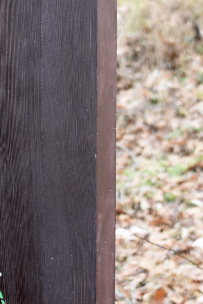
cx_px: -93
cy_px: 13
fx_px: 972
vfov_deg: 17.4
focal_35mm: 115
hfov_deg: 11.5
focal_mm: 38
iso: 100
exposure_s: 1/20
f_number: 4
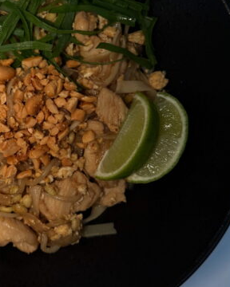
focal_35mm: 39
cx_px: 30
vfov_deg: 46.5
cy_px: 112
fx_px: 332
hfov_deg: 36.2
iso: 80
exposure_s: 1/121
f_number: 1.78
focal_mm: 6.76
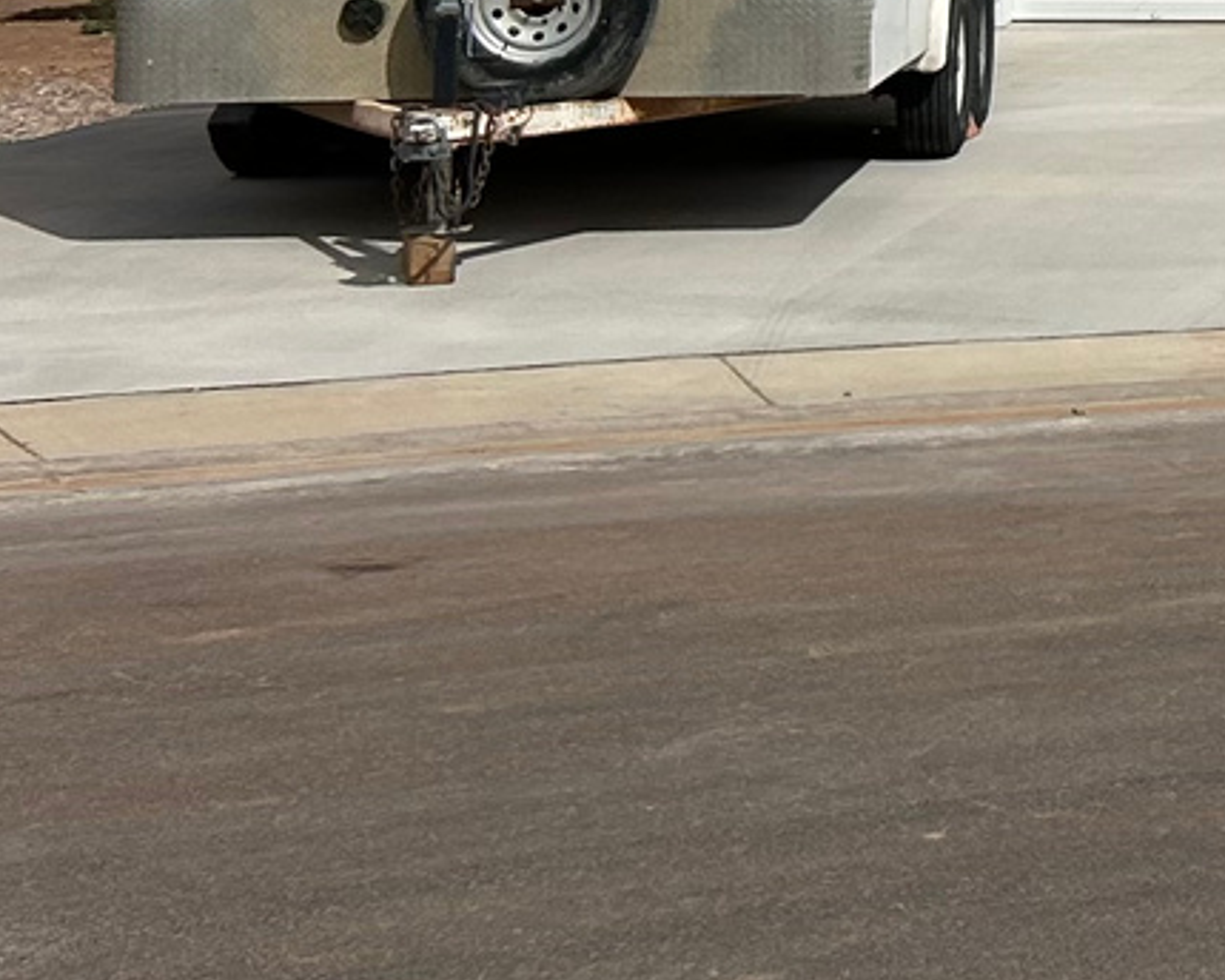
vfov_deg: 12.1
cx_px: 2661
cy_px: -499
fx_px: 4387
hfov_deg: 13.1
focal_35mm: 121
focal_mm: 5.7
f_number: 1.5
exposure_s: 1/10309
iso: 50
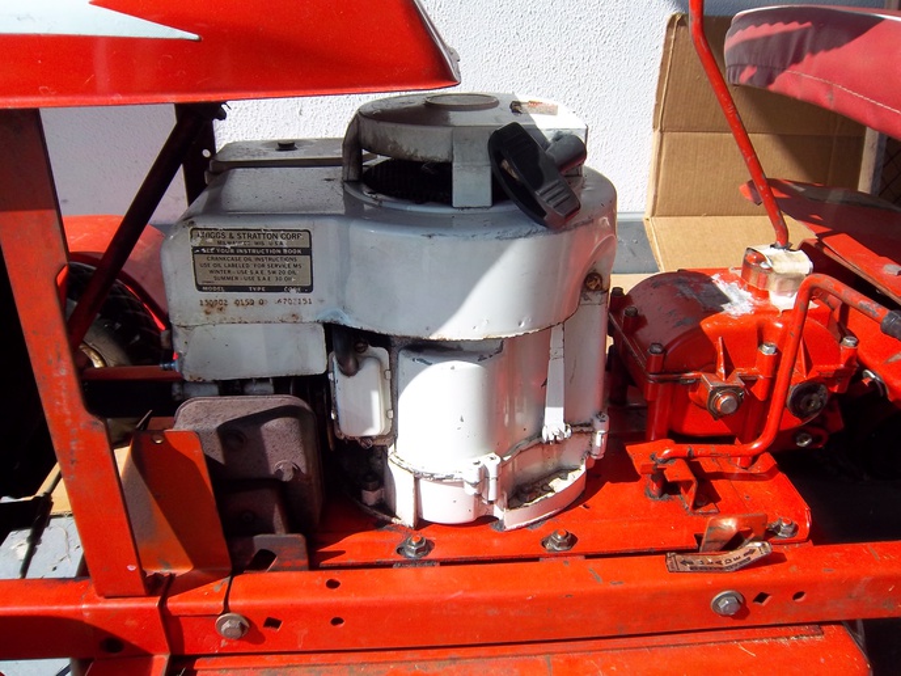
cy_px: 338
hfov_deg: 63.4
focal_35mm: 28
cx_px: 450
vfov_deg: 49.7
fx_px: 729
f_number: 7.86
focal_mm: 5.05
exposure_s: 1/125
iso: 64
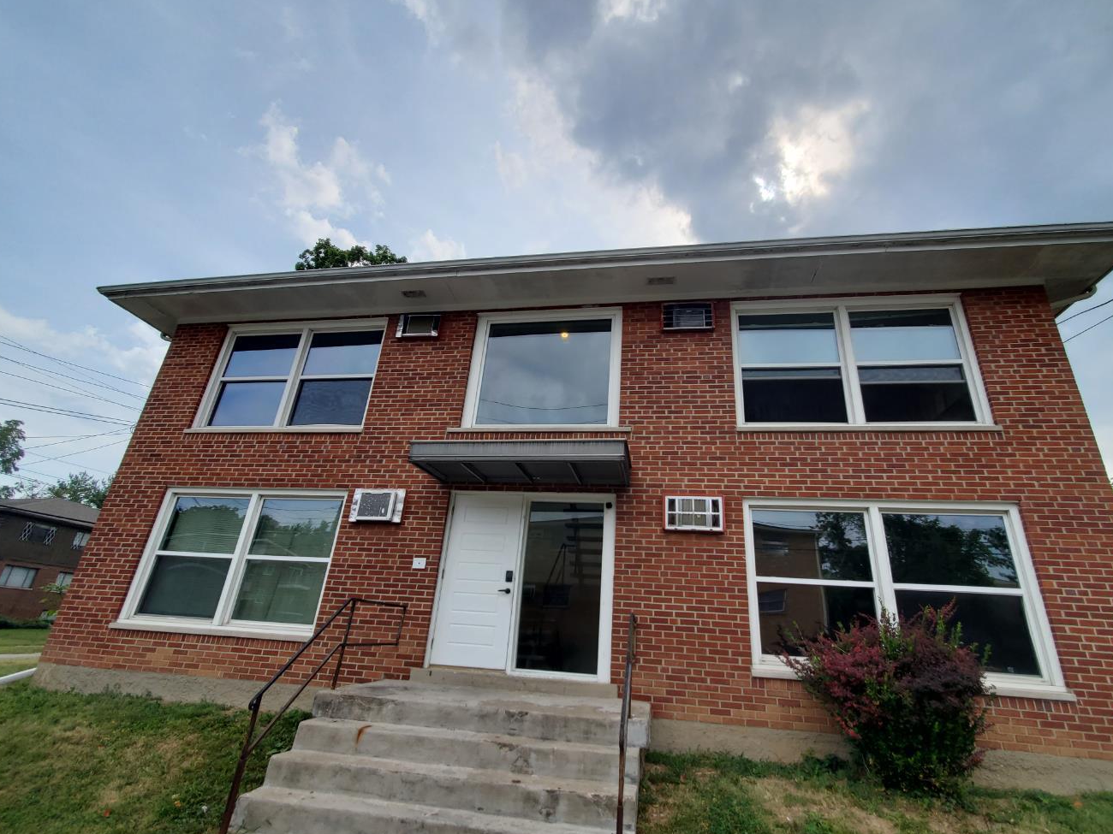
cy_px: 435
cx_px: 575
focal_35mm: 15
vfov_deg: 81.7
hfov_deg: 98.1
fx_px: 482
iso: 50
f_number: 2.2
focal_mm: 1.8
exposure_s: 1/924
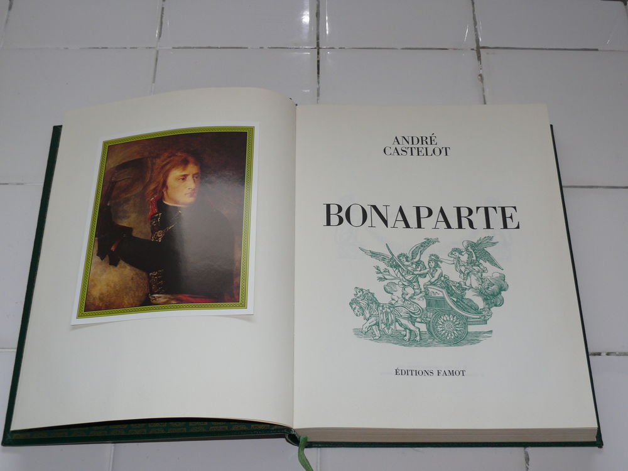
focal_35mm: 49
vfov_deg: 29.7
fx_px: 889
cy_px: 236
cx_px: 314
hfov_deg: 38.9
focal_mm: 9.5
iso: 100
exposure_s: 1/30
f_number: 3.2
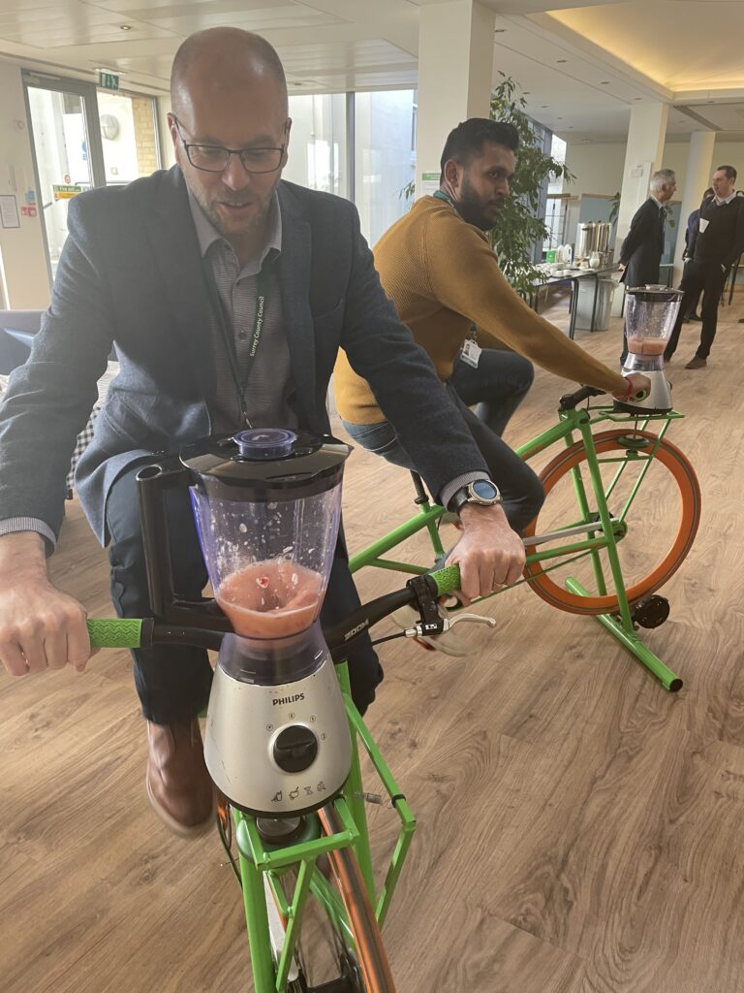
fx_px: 745
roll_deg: -0.2
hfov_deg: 53.1
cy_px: 496
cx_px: 372
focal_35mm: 26
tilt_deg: -19.6
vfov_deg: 67.3
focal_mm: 4.2
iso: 100
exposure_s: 1/50
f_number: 1.6
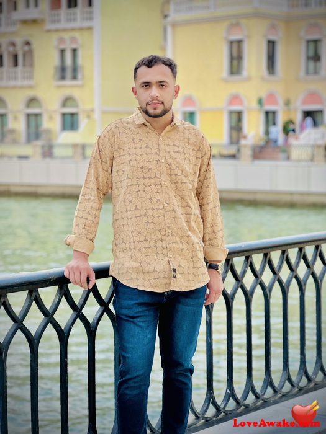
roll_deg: -0.3
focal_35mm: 77
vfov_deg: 25.3
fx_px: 967
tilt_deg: -4.4
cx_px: 163
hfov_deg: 19.1
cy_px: 217
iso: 125
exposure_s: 1/121
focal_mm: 9
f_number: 2.8
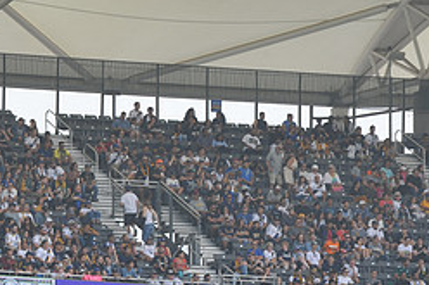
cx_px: -9
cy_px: 287
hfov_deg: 5.2
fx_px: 4728
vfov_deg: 3.5
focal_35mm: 397
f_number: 8
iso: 200
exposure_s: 1/250
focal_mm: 170
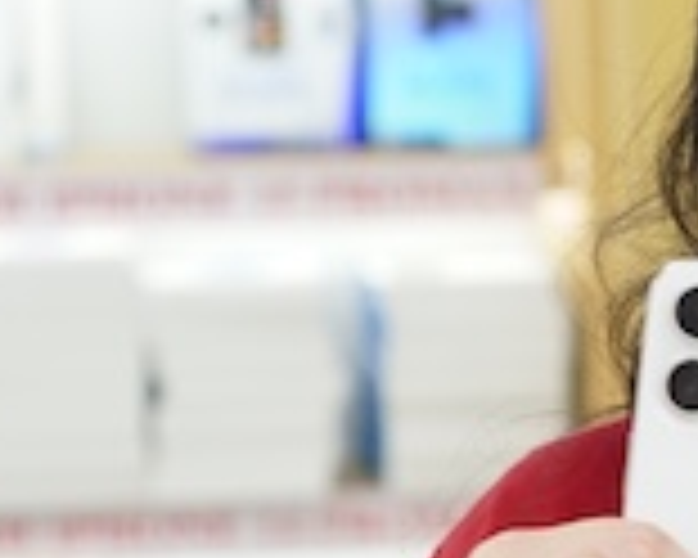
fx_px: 8429
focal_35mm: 408
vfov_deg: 3.8
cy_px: 270
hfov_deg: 4.7
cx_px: 1103
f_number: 3.5
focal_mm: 50
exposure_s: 1/125
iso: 400
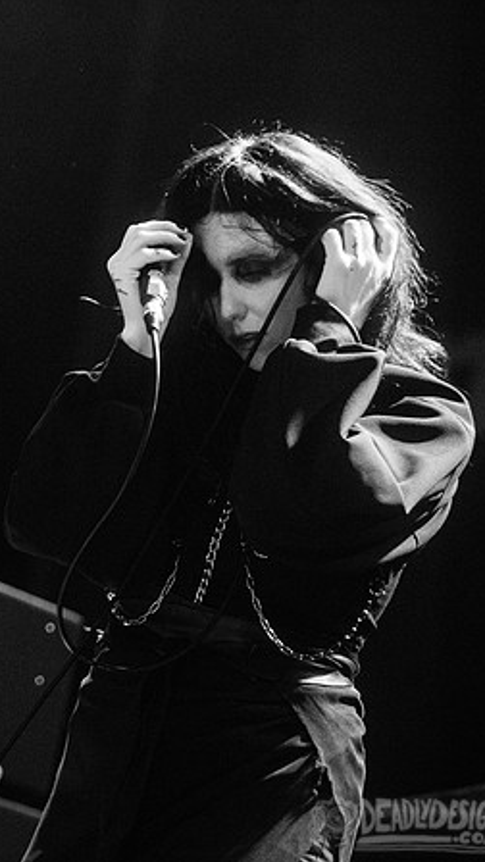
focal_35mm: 213
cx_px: 98
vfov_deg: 10.1
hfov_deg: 5.7
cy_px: 431
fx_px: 4870
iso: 3200
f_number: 2.8
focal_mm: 135
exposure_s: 1/160
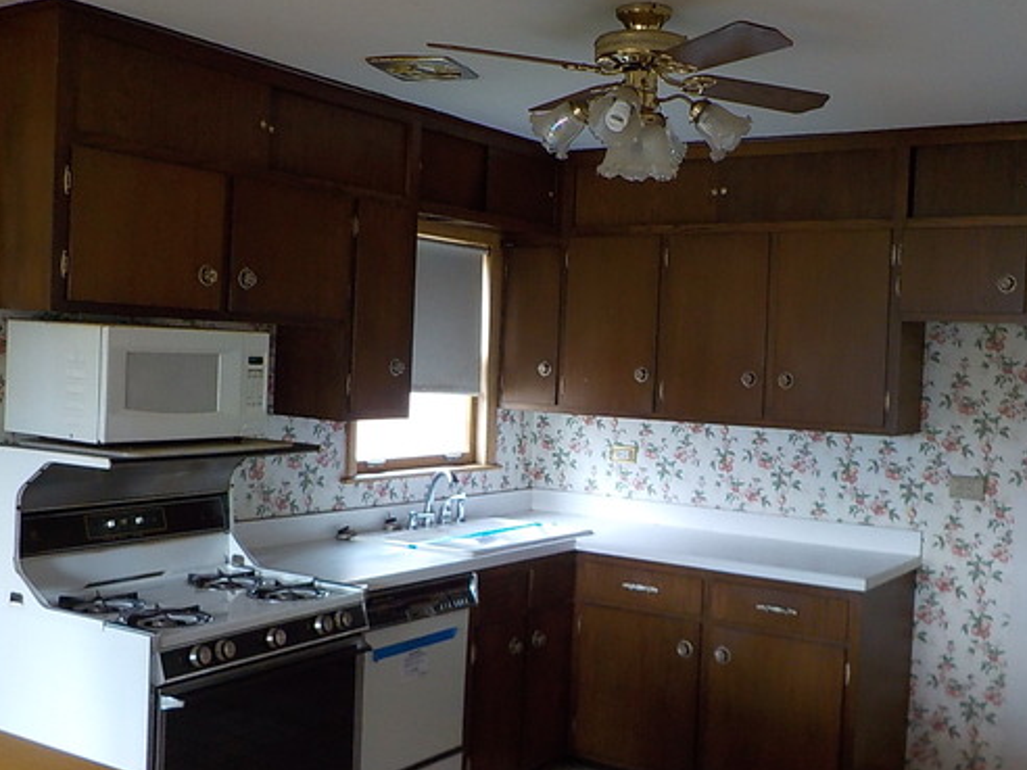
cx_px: 584
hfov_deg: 47.7
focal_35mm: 39
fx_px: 1157
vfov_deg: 36.7
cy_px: 440
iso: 250
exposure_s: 1/30
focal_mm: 4.1
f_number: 3.3
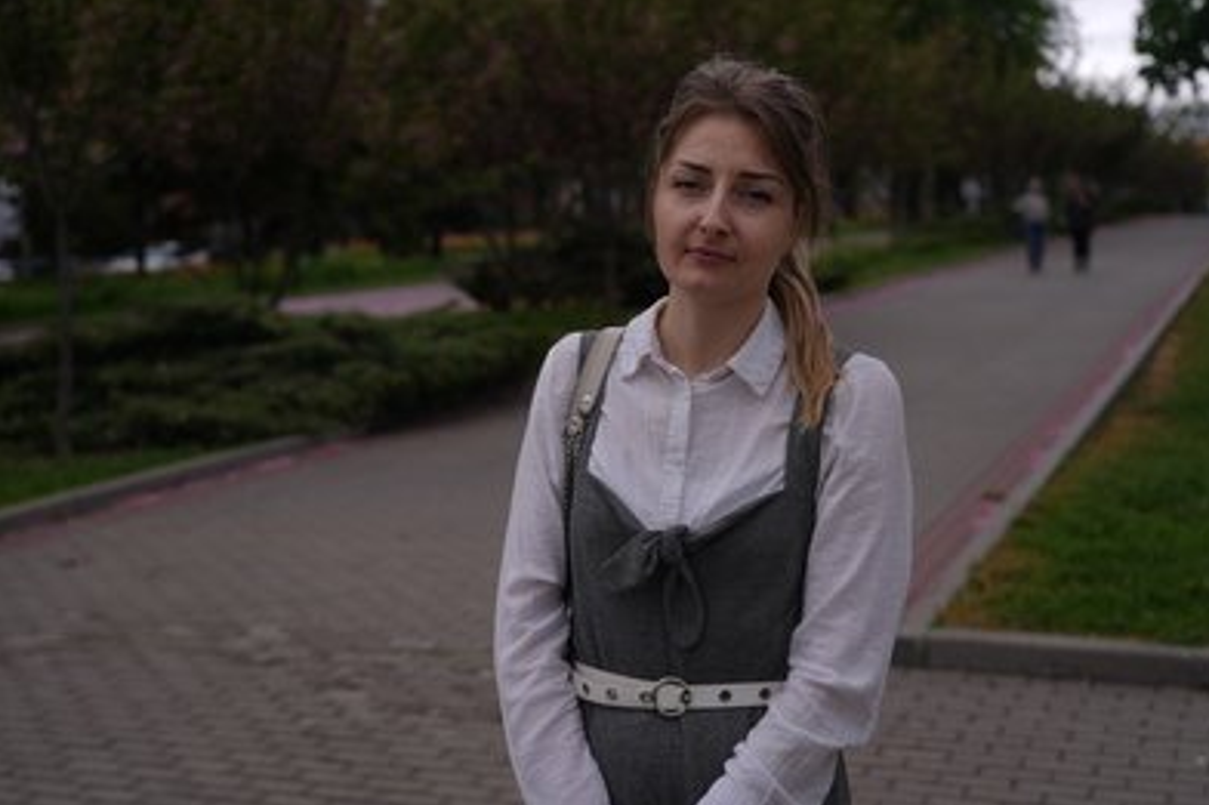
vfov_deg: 27.0
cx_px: 611
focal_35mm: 50
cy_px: 402
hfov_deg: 39.6
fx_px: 1678
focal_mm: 49
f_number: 4
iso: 50
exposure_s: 1/320
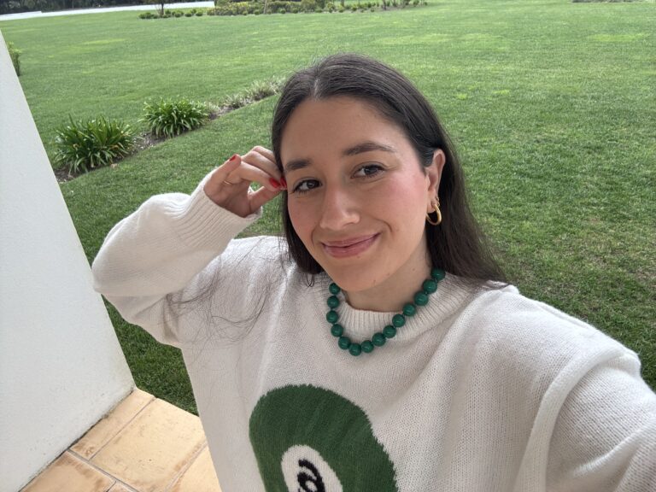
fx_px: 436
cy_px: 246
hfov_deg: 73.9
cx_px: 328
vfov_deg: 58.9
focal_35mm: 23
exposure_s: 1/201
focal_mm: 2.69
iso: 25
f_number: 1.9
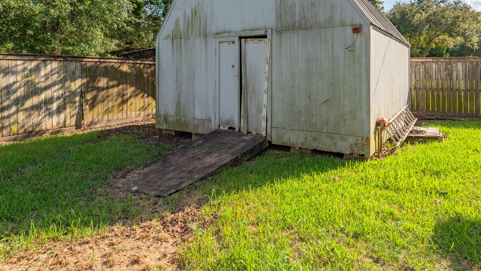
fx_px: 319
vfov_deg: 44.6
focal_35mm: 25
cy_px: 70
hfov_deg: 73.9
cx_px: 261
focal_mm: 19
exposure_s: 1/160
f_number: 10
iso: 125
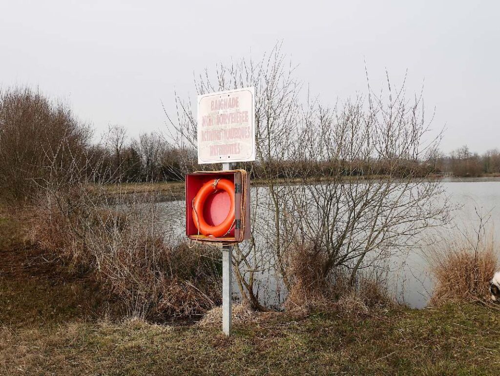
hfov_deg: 51.3
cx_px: 250
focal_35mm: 36
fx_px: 520
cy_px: 188
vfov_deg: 39.7
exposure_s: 1/640
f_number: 5.6
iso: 200
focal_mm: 18
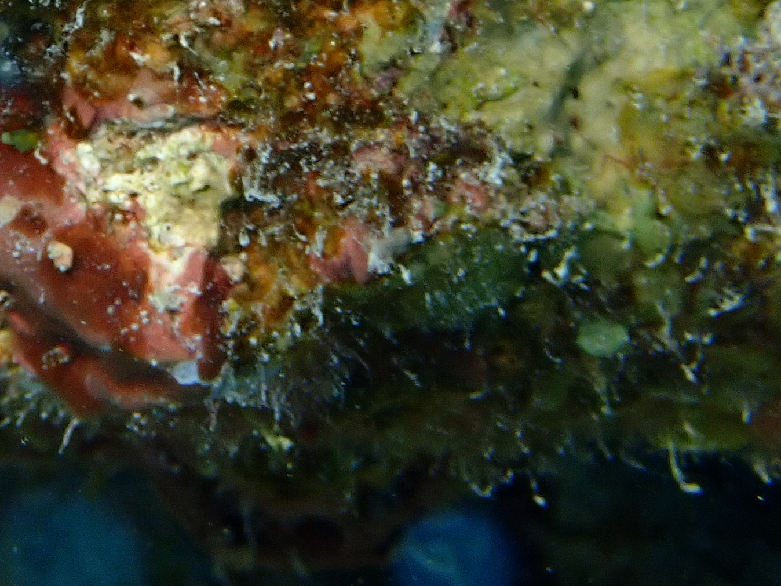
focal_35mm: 184
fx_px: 4151
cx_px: 20
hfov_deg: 10.7
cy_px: -167
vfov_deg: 8.0
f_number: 5
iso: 250
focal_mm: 11.09
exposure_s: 1/125
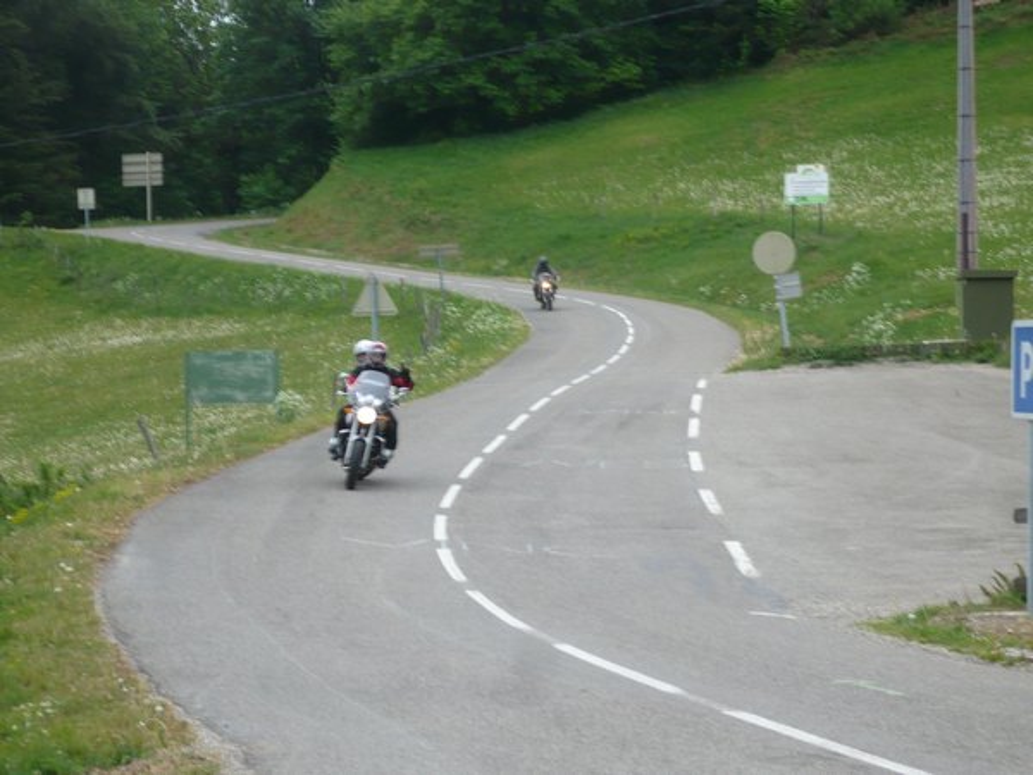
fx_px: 3133
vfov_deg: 14.1
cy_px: 388
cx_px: 516
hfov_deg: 18.7
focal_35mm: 105
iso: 100
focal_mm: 17.4
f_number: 5
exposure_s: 1/50
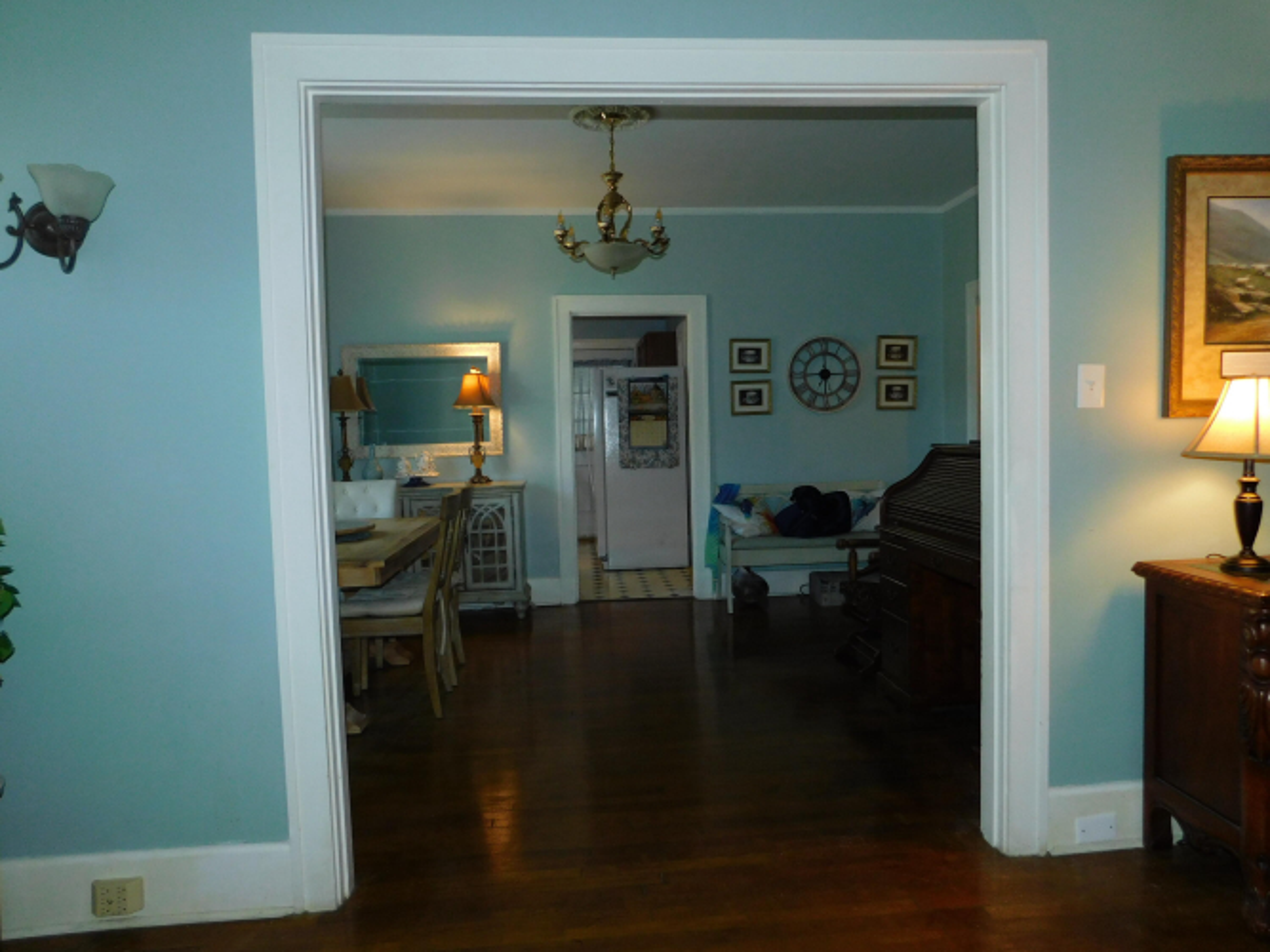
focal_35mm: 23
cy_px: 476
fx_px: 844
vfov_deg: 58.9
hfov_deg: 73.9
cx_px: 635
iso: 200
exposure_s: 1/30
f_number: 3
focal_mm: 4
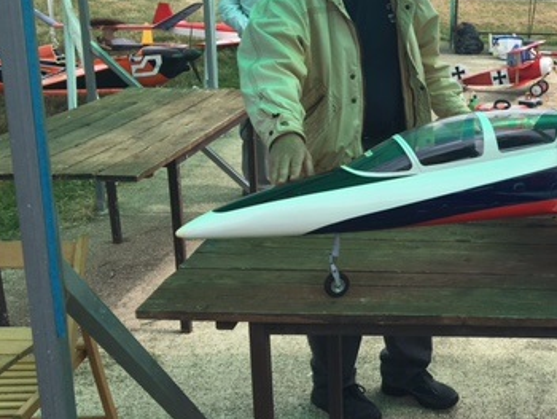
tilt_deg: -13.5
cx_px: 508
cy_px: 172
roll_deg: -1.2
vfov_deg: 27.5
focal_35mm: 53
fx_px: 853
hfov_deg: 34.1
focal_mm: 4.15
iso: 25
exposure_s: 1/999
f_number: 2.2
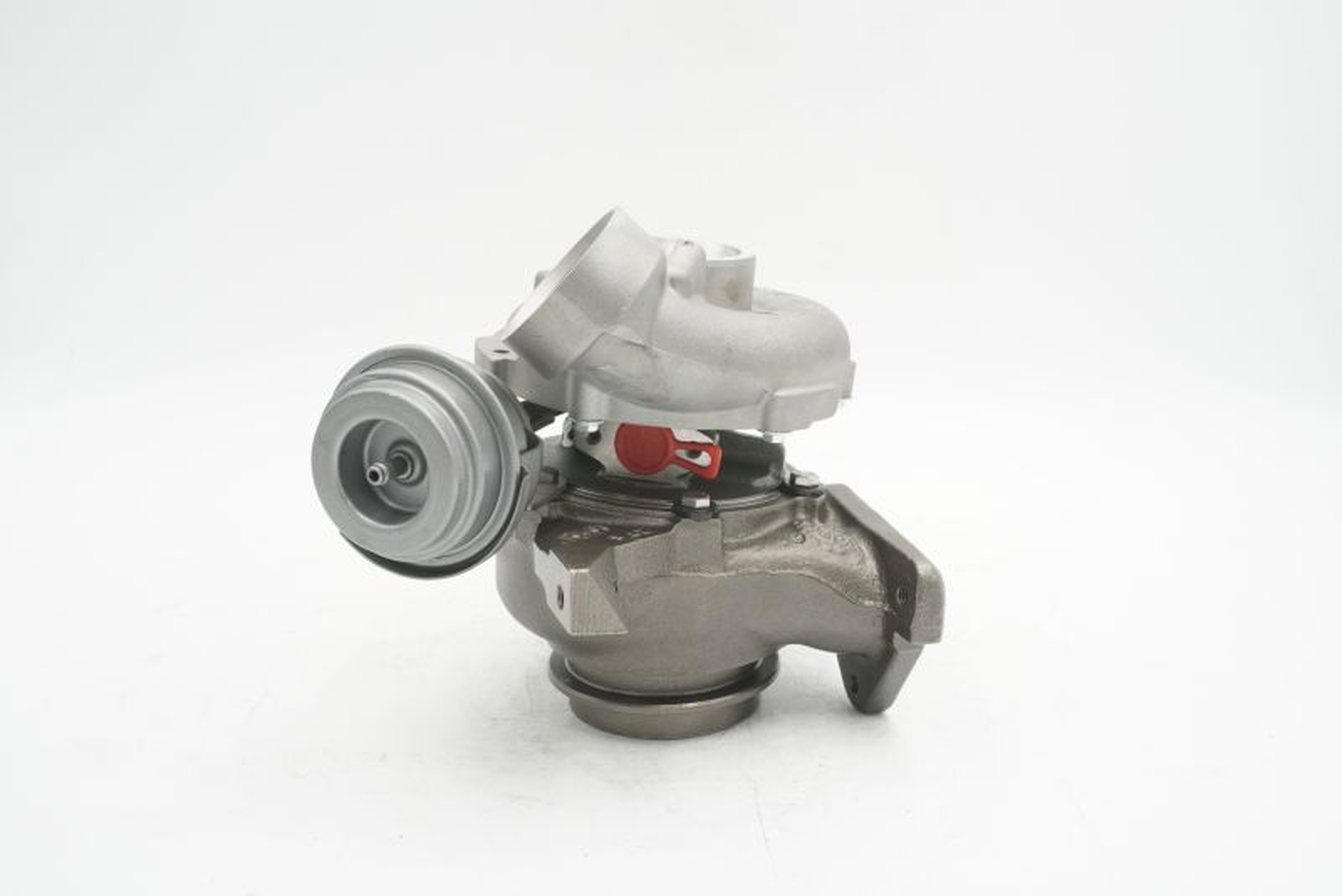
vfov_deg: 30.9
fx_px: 1622
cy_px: 448
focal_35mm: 44
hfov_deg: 44.9
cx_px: 671
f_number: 16
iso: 100
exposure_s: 1/3
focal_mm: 29
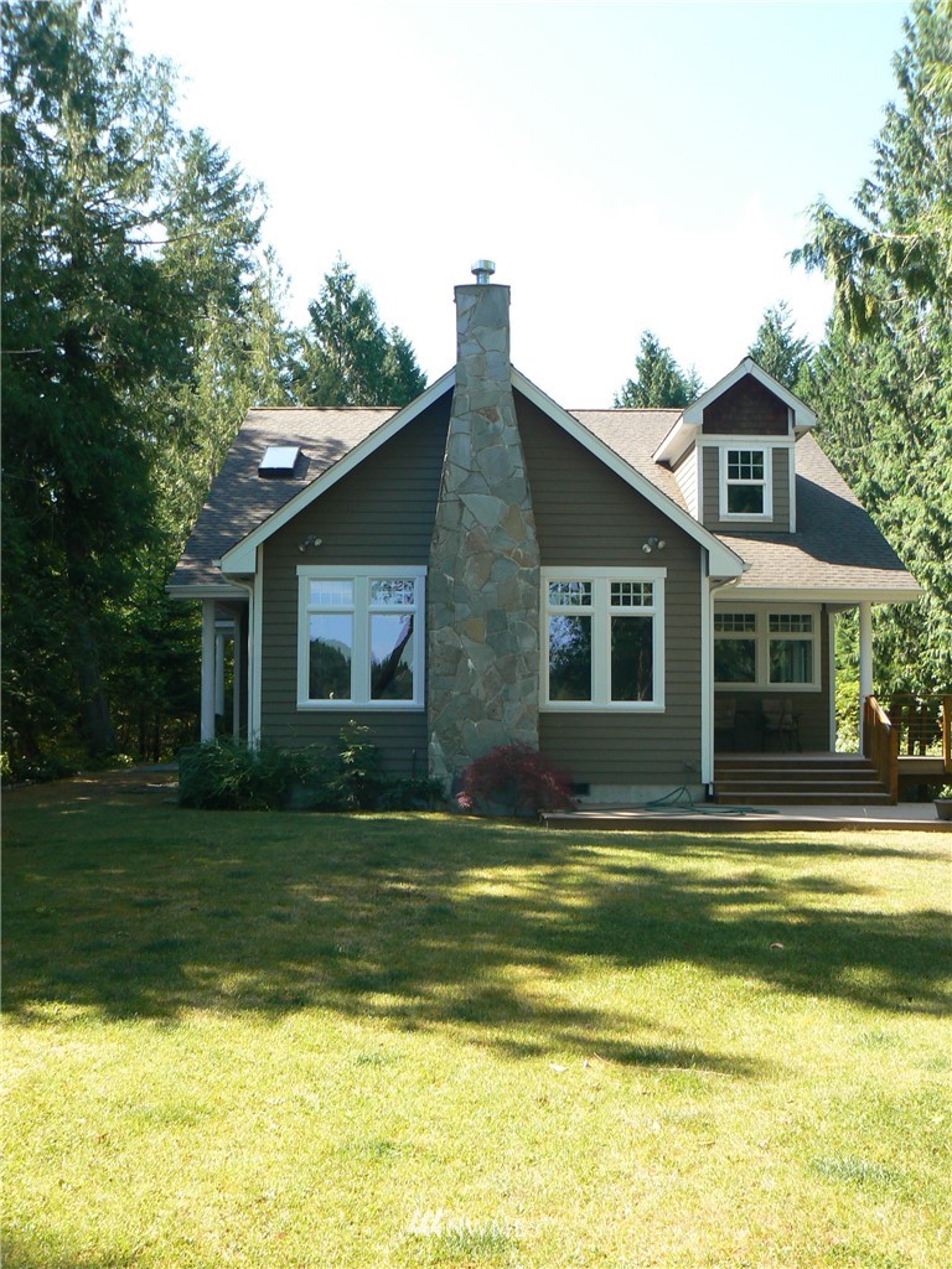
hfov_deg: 39.7
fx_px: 1320
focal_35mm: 36
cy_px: 634
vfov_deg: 51.4
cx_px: 476
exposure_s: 1/100
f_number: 5.6
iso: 80
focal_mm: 6
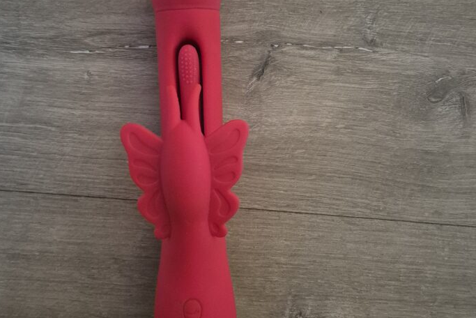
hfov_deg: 65.4
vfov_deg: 46.2
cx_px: 220
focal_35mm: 28
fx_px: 370
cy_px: 128
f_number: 1.8
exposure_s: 1/50
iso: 1600
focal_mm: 5.4
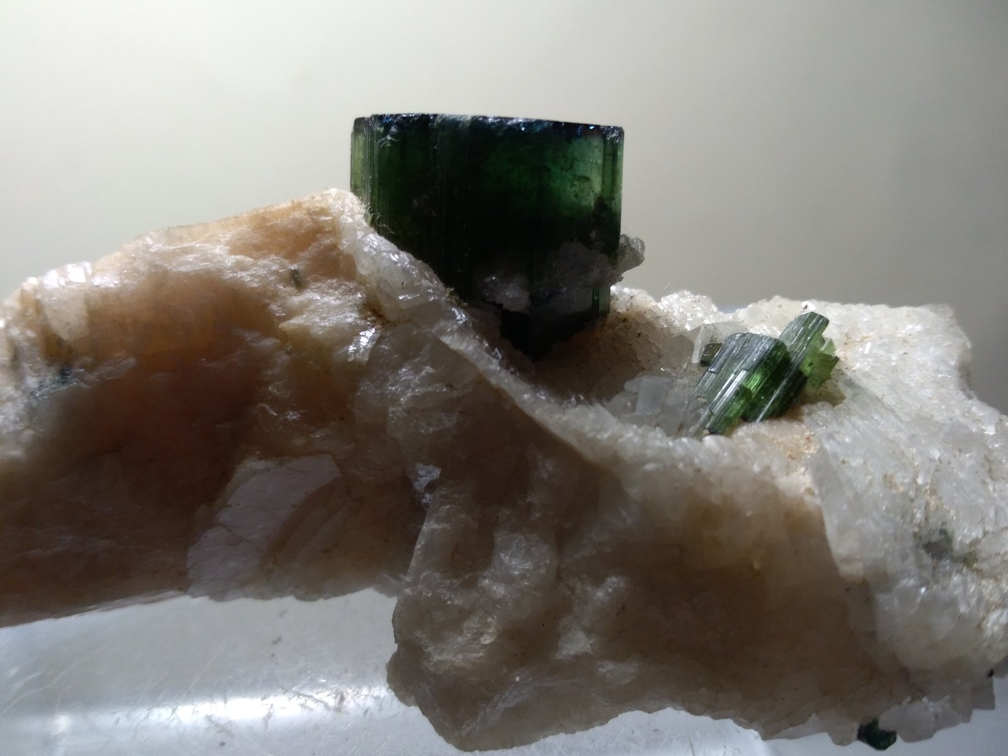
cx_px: 504
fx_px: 757
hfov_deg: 67.3
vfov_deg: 53.1
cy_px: 378
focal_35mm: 26
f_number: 2
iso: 123
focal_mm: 3.54
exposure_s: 1/100
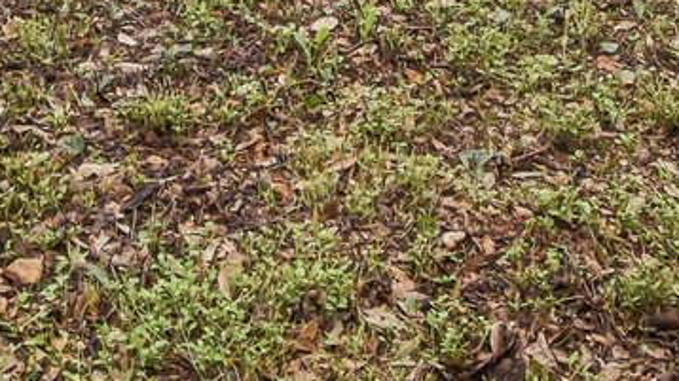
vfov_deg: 10.3
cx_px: 205
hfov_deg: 23.5
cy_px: -714
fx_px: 1620
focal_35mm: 90
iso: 100
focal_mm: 15
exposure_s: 1/125
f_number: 8
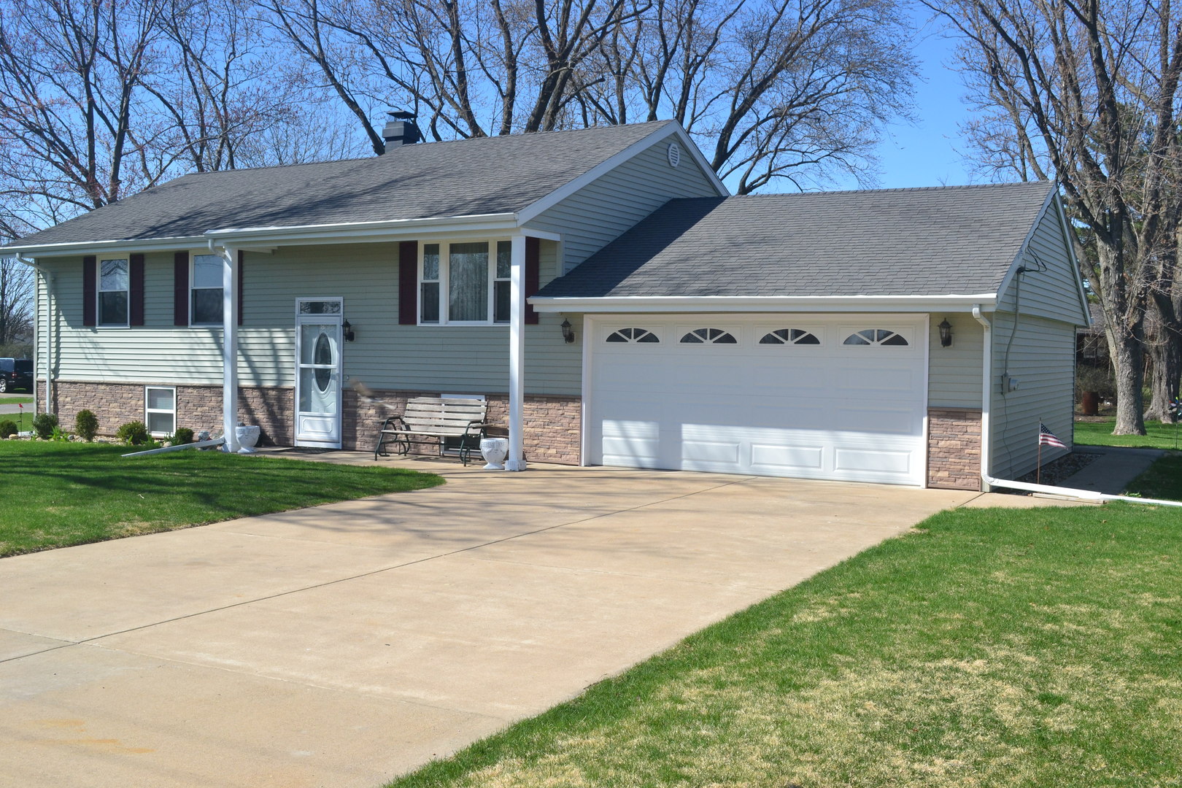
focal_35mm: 36
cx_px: 591
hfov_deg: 53.1
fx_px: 1182
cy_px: 394
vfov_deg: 36.9
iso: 400
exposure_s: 1/400
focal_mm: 24
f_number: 11
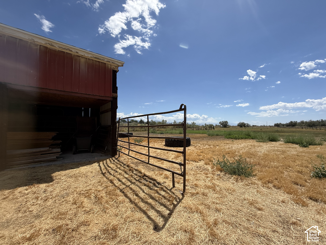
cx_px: 163
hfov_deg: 102.1
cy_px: 122
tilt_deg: +3.2
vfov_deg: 85.7
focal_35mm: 14
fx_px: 132
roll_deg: -1.3
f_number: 2.2
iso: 50
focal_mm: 2.22
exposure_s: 1/2976
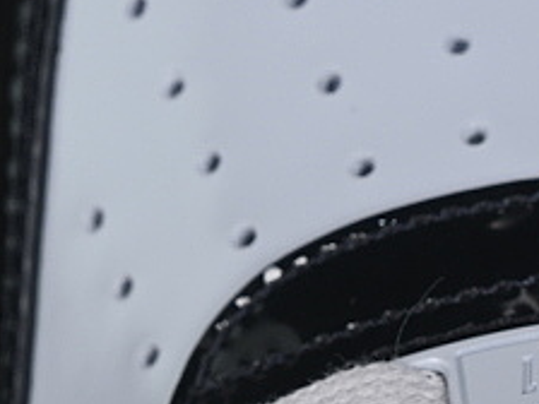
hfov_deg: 5.7
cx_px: 450
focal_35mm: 348
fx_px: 5419
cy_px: 236
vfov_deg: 4.3
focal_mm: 50
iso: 160
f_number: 7.1
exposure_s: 1/60
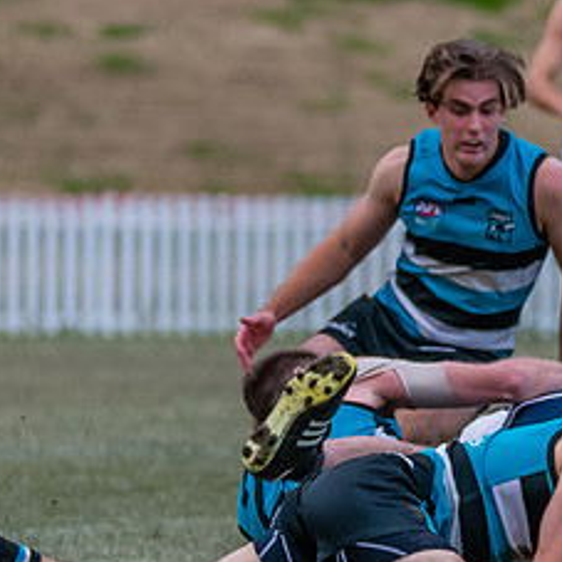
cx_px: 704
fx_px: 19691
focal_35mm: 1072
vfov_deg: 1.6
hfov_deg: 1.6
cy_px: 314
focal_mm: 300
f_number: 5.6
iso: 1600
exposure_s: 1/2000
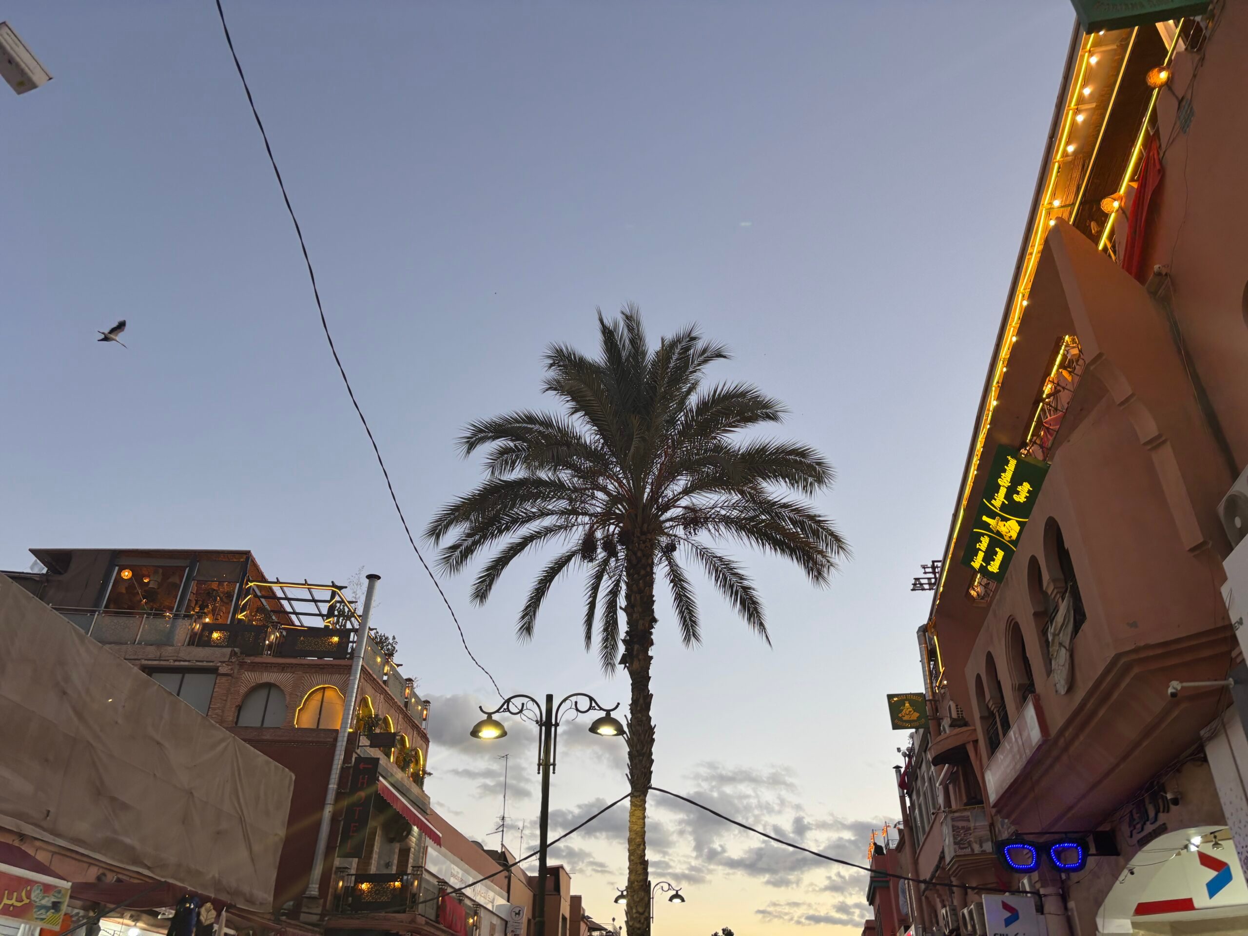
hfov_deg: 67.3
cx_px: 624
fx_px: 937
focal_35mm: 26
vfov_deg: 53.1
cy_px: 468
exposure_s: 1/100
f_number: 1.6
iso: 64
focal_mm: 5.96
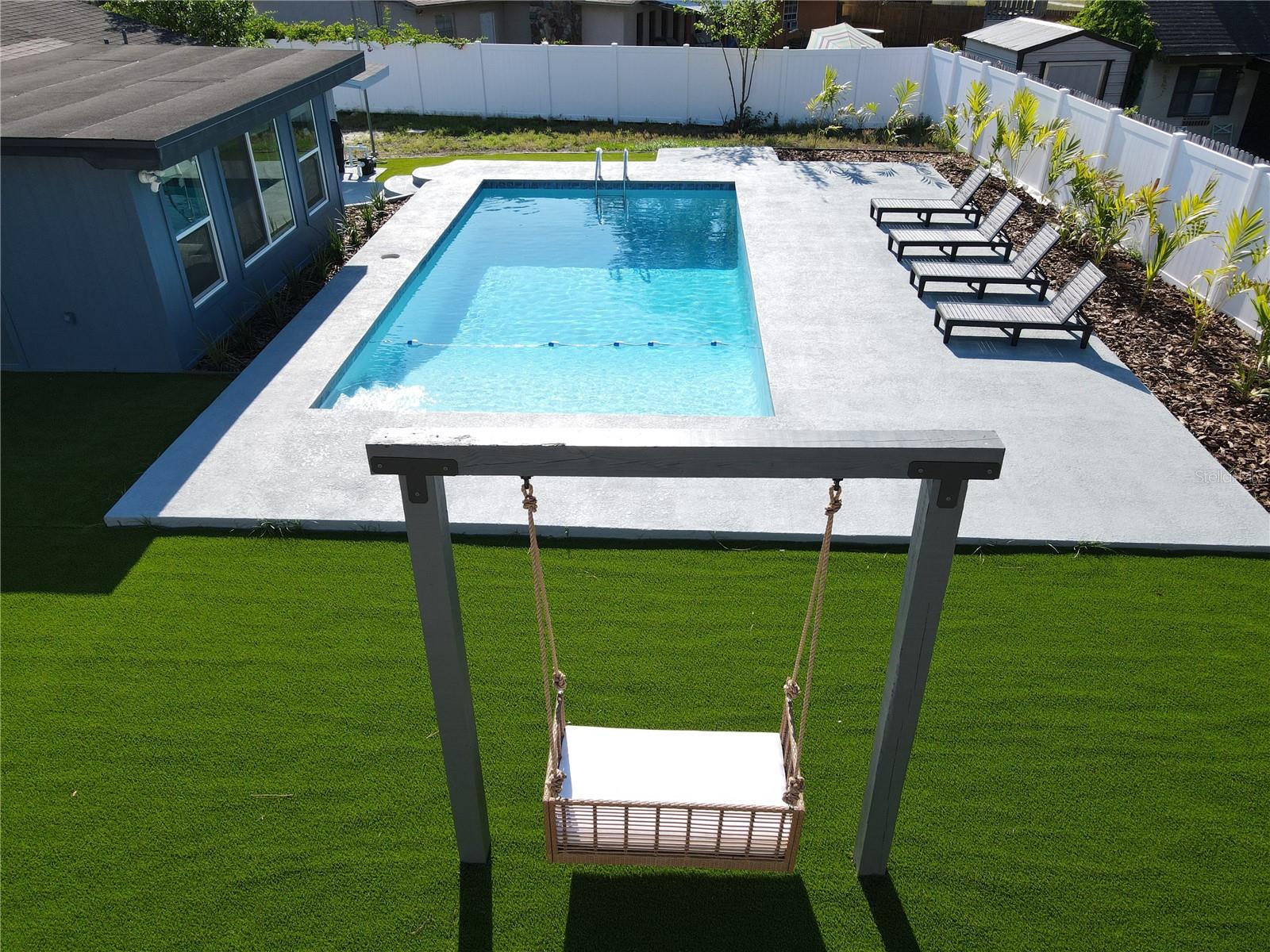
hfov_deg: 71.6
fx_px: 881
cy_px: 476
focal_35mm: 24
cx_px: 635
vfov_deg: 56.8
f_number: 2.8
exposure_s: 1/400
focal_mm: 4.5
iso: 100
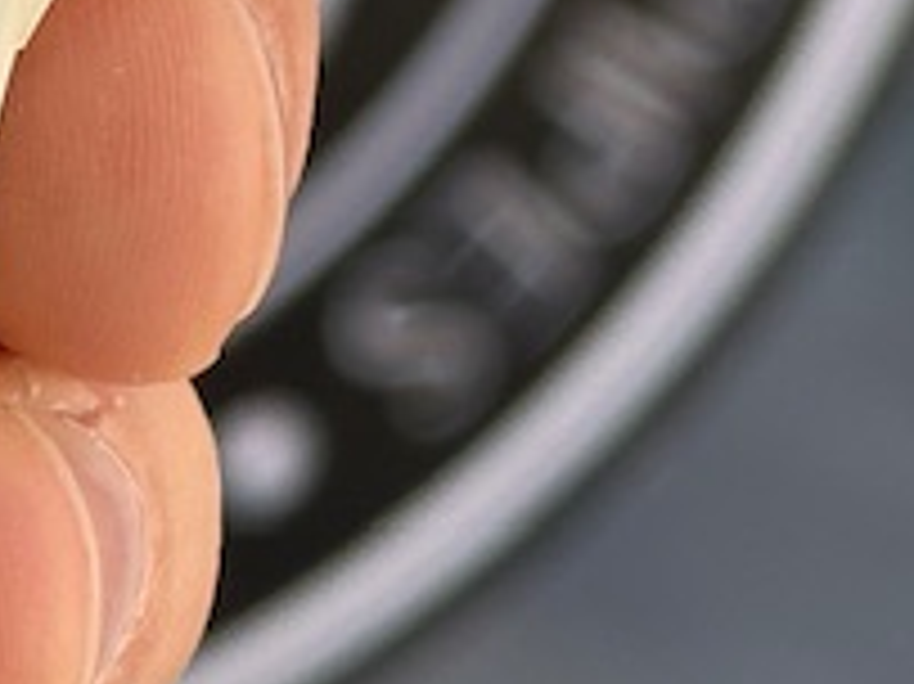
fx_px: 7996
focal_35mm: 303
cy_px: -954
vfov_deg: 4.8
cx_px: 743
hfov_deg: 6.5
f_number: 1.78
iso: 64
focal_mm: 6.86
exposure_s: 1/506
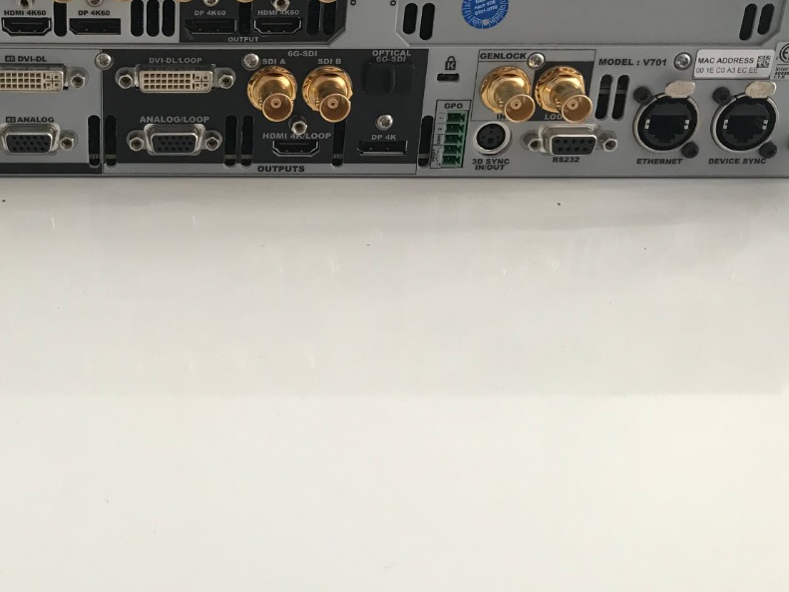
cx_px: 175
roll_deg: -0.5
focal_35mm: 51
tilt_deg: -22.2
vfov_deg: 28.1
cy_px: 142
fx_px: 1162
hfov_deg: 36.4
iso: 40
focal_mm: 3.99
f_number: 1.8
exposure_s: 1/17
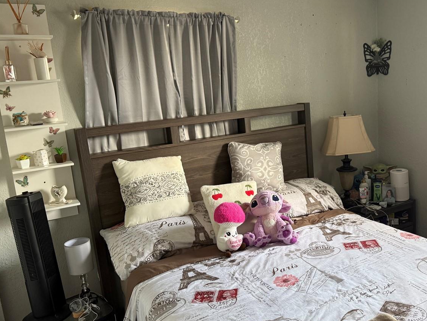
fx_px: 419
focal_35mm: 34
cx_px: 269
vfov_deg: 41.8
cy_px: 167
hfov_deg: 53.3
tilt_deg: -10.7
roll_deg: +5.2
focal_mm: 6.76
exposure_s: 1/60
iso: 250
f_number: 1.78
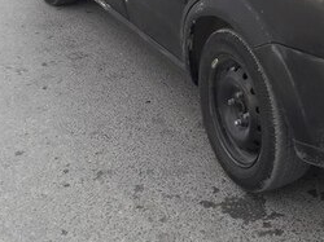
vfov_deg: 19.0
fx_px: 692
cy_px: -29
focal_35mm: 74
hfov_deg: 25.3
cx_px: 307
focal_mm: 3.7
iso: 40
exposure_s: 1/779
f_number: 1.9
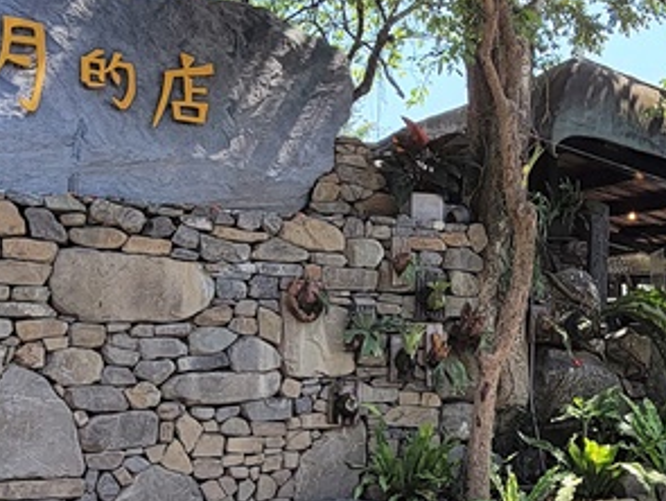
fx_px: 848
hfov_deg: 42.6
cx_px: 415
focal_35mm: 44
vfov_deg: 32.9
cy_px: 241
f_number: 2.2
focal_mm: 2.2
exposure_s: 1/487
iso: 50
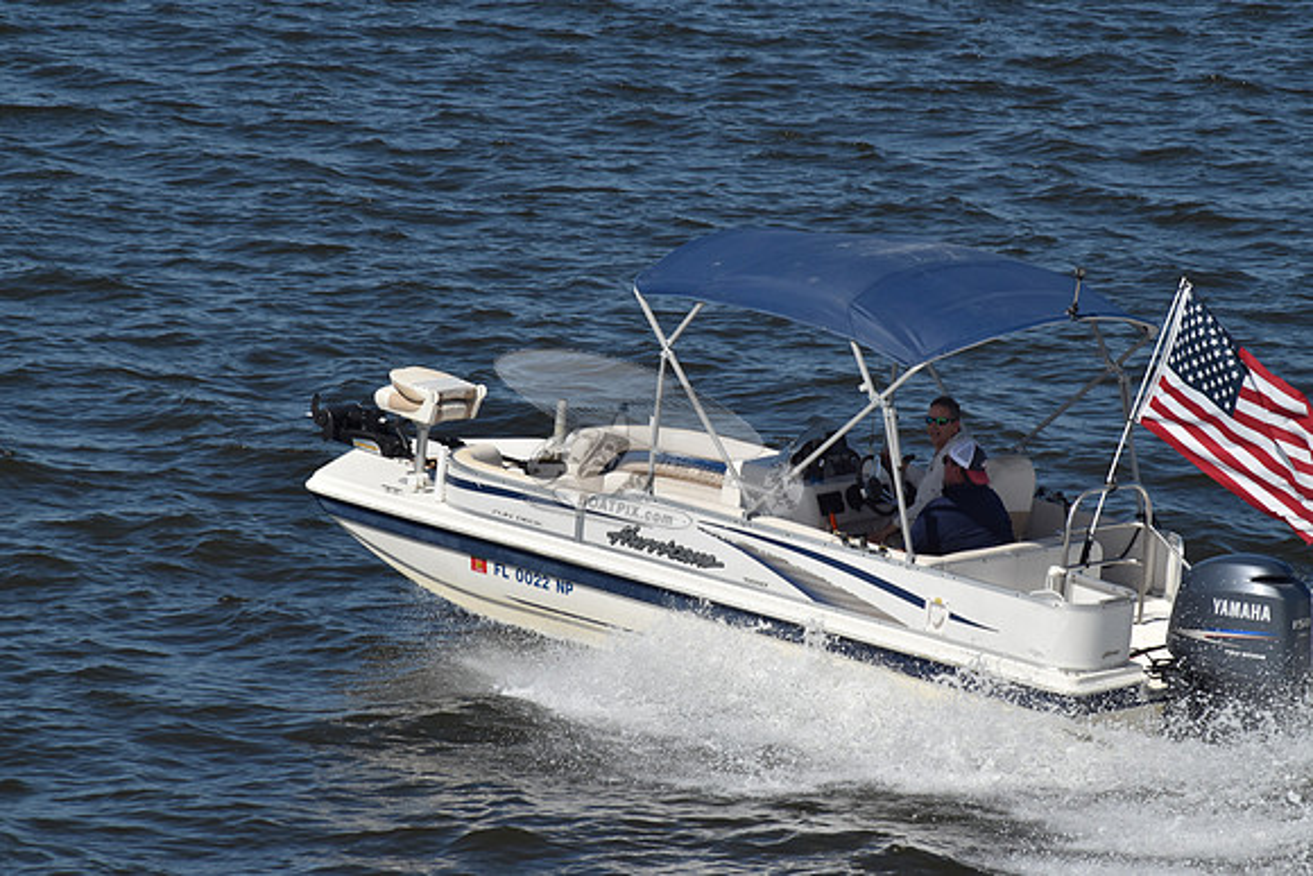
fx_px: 10123
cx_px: 656
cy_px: 438
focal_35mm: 278
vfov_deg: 5.0
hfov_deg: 7.4
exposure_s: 1/1000
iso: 400
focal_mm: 185
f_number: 16
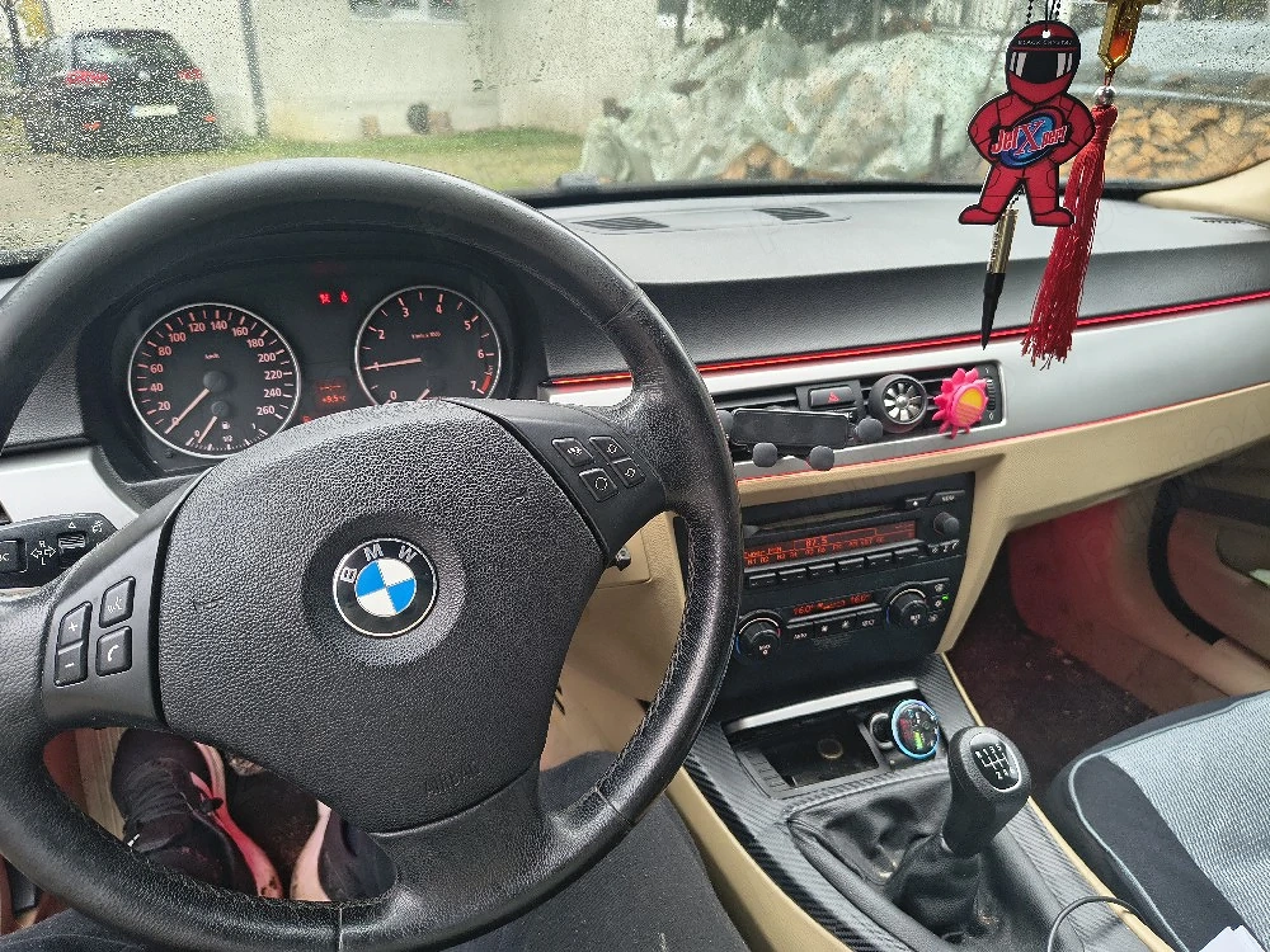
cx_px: 635
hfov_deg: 71.6
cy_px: 476
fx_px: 881
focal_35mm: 24
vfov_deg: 56.8
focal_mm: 5.56
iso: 347
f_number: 1.8
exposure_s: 1/100
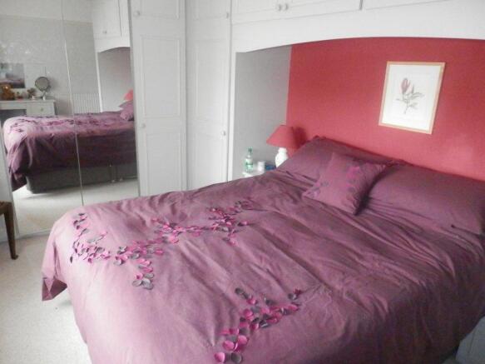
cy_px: 182
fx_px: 350
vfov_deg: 54.9
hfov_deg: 69.4
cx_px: 242
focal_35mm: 25
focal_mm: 4.5
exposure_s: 1/60
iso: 800
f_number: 3
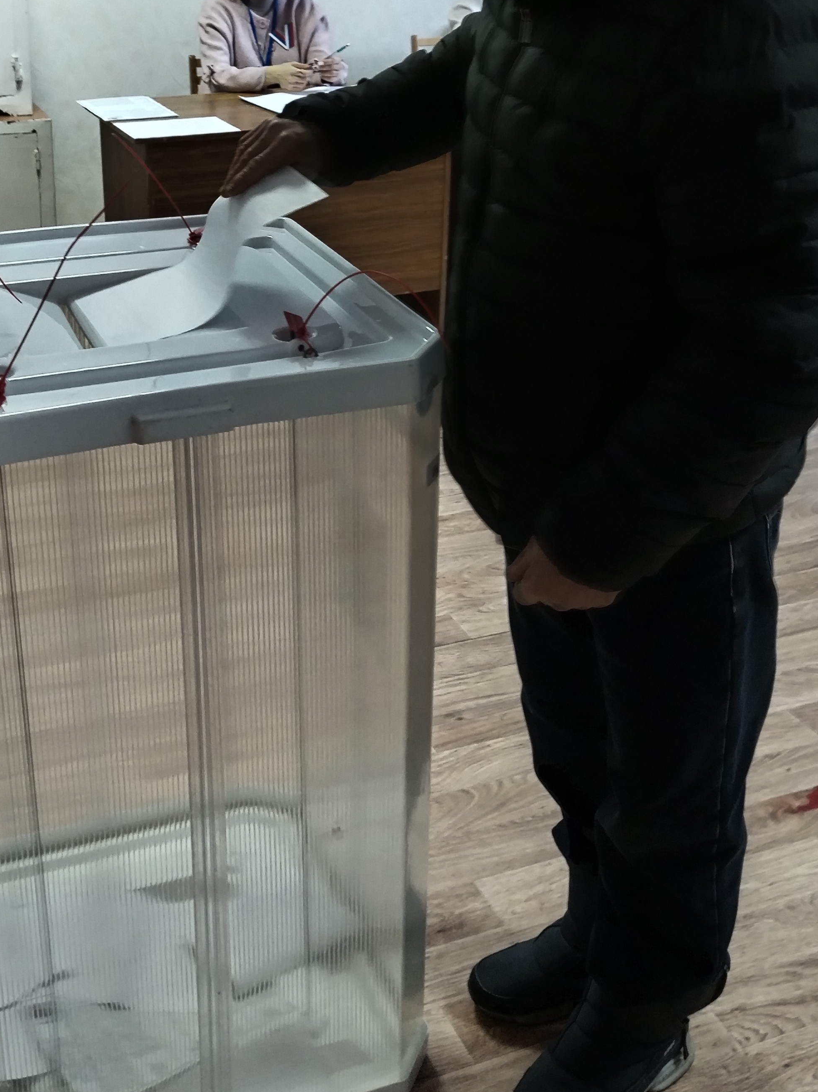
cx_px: 271
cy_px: 347
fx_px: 1450
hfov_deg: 31.3
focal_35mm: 46
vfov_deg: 40.6
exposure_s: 1/33.3
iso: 381
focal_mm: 4.75
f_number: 1.8
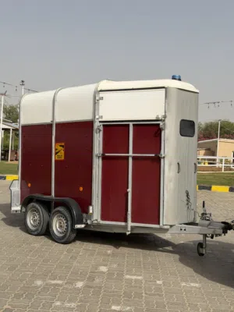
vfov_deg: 39.7
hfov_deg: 30.3
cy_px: 156
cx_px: 117
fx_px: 433
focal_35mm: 48
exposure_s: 1/7874
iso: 64
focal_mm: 6.76
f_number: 1.78
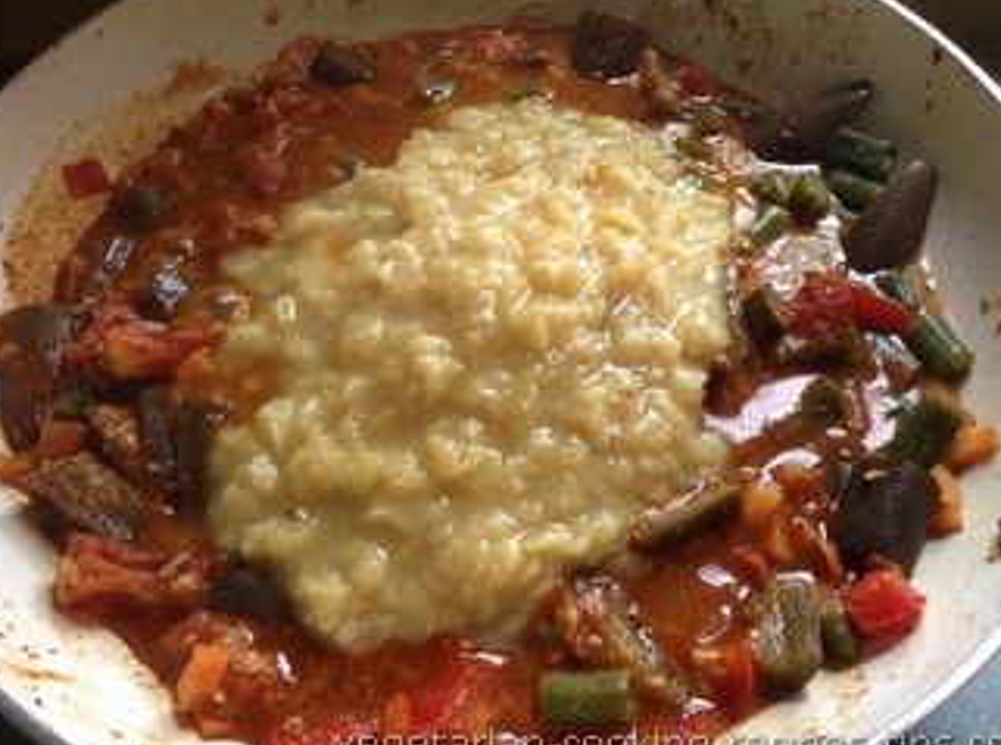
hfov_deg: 51.5
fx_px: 1038
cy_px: 372
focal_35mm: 36
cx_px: 524
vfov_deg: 39.5
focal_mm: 3.3
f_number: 2.4
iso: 100
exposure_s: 1/24
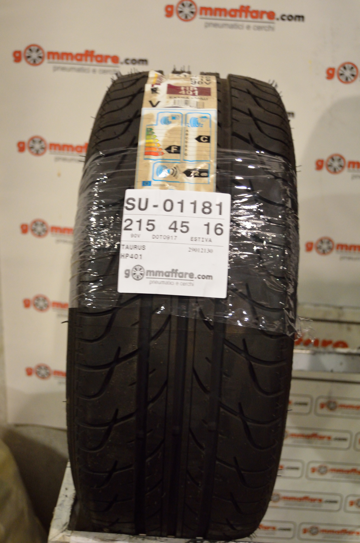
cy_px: 272
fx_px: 768
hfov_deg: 26.4
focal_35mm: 51
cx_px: 180
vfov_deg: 39.0
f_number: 4.5
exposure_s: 1/30
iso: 2800
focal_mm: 34
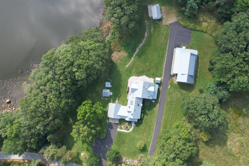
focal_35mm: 27
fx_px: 187
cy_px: 83
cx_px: 143
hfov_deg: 67.0
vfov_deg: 47.9
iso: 100
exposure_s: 1/500
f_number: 2.8
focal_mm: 8.38
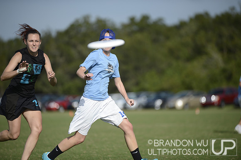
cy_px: 80
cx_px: 120
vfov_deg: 6.9
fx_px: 1338
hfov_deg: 10.3
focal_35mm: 200
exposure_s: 1/5000
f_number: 2.8
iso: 200
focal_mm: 200
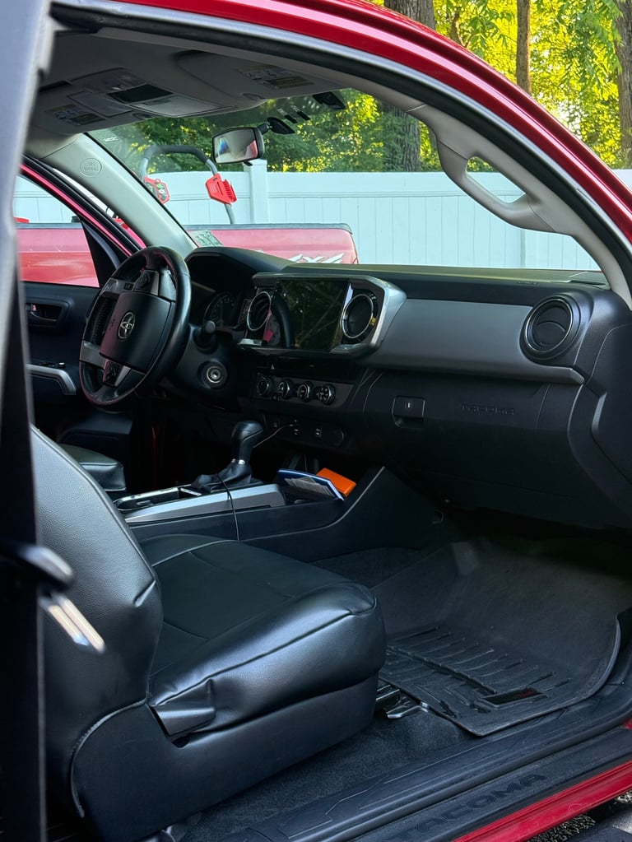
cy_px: 421
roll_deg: +2.6
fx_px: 1168
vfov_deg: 39.6
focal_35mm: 48
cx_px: 316
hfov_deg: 30.3
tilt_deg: -9.4
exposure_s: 1/89
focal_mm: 6.76
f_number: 1.78
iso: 160
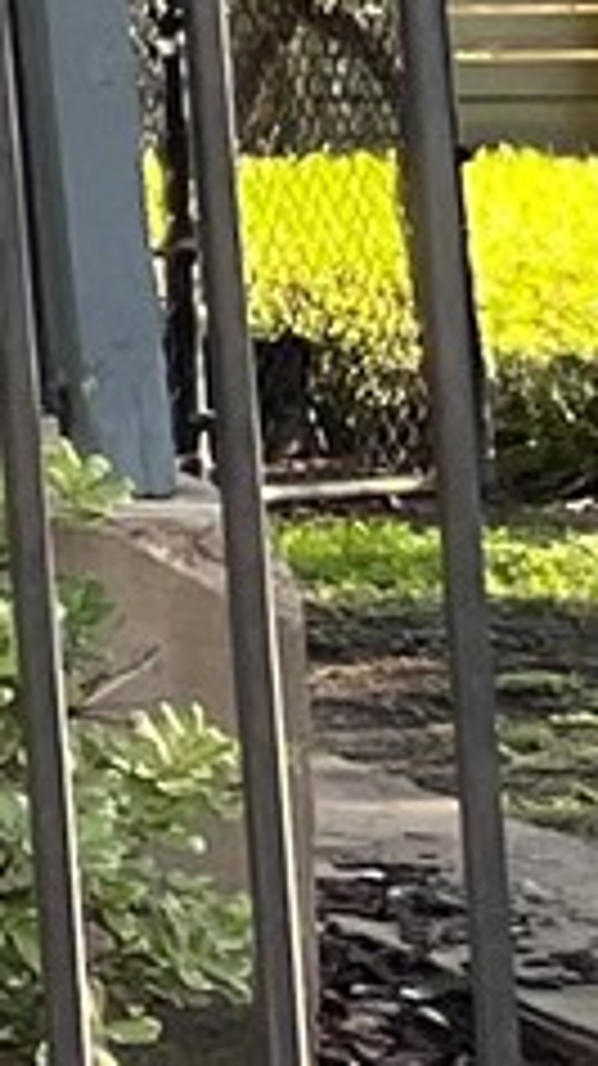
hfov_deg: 3.6
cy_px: -1201
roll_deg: +0.5
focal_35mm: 245
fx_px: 6919
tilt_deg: +8.7
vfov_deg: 8.3
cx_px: -3858
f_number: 1.6
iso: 40
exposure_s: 1/188
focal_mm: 5.1
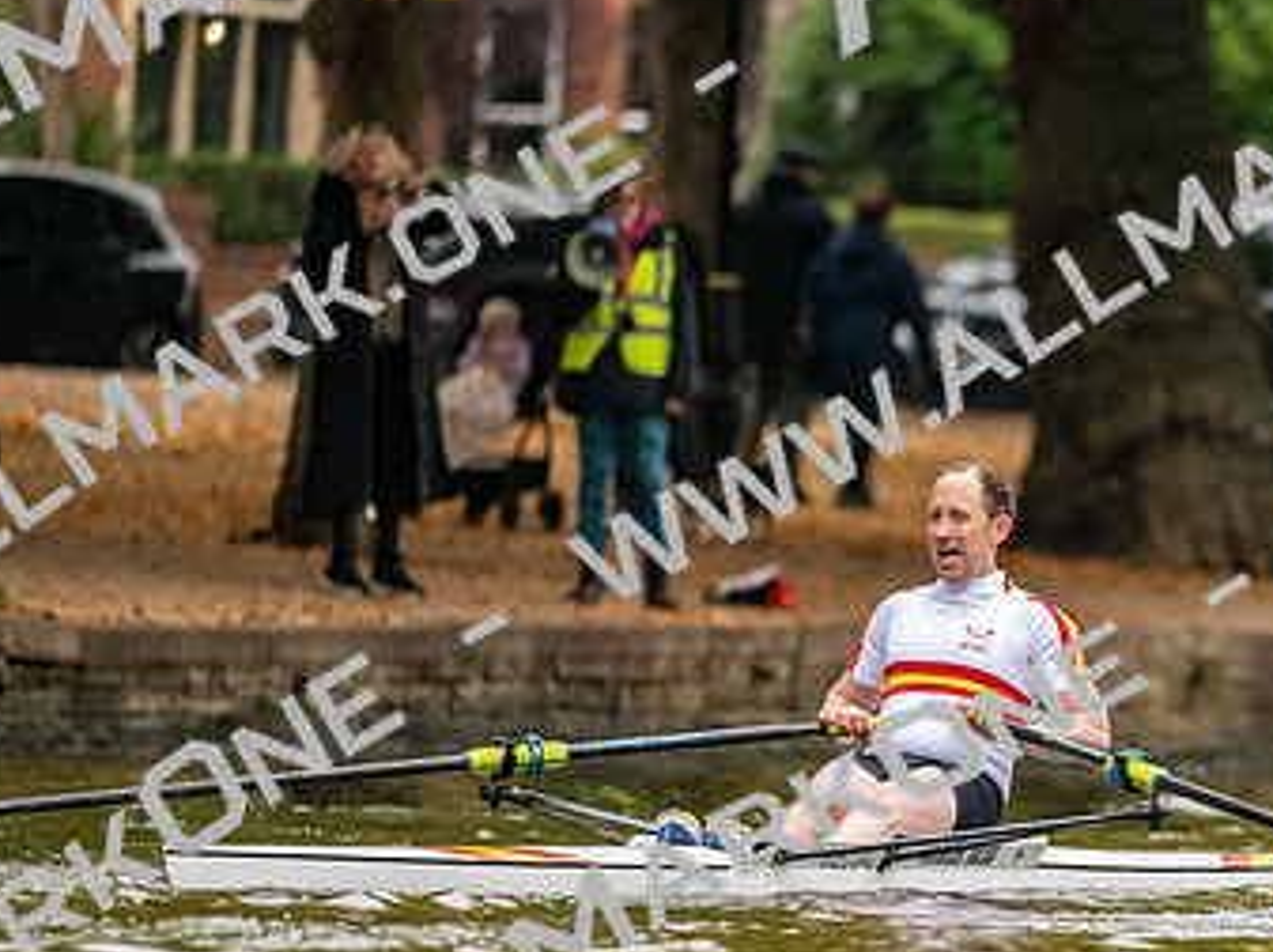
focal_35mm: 663
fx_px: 24356
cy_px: 610
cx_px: 1035
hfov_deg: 3.0
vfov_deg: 2.2
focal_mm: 400
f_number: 4.5
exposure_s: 1/2000
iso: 3200
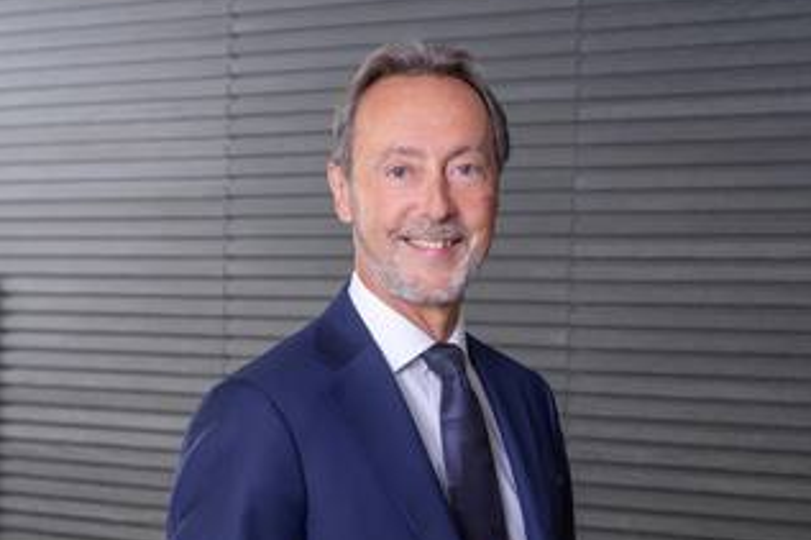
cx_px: 407
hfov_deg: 18.8
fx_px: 2454
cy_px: 576
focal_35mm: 109
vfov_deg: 12.4
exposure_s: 1/50
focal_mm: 72
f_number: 6.3
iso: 320
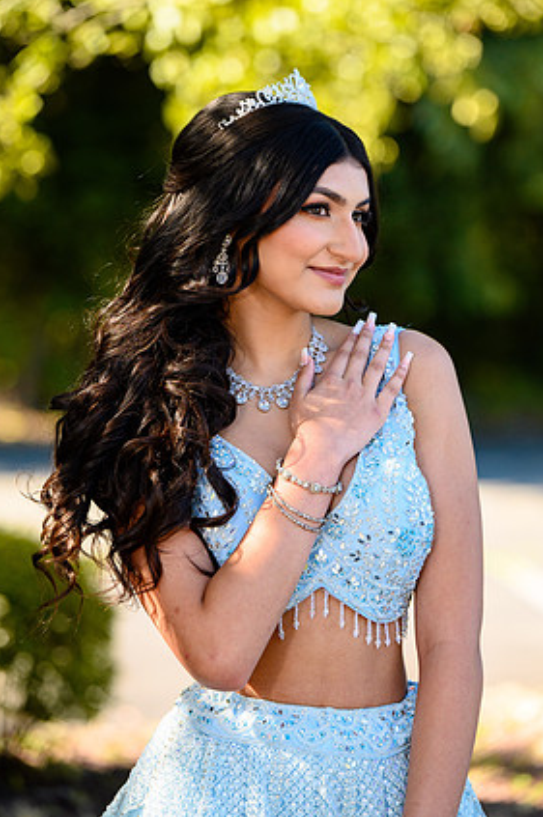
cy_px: 384
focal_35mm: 133
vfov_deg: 15.4
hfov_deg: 10.3
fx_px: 3016
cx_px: 279
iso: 800
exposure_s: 1/2000
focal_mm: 125
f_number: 3.5
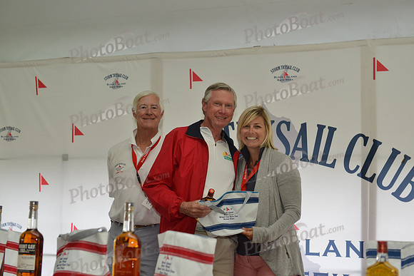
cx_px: 207
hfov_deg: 28.8
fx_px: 805
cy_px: 138
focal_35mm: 70
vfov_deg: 19.5
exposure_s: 1/250
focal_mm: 70
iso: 1600
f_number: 5
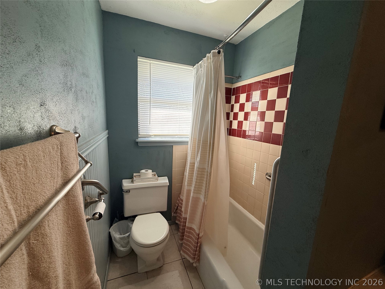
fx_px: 156
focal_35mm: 14
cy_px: 144
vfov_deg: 85.7
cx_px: 192
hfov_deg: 102.1
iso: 100
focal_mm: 2.22
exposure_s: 1/120
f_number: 2.2
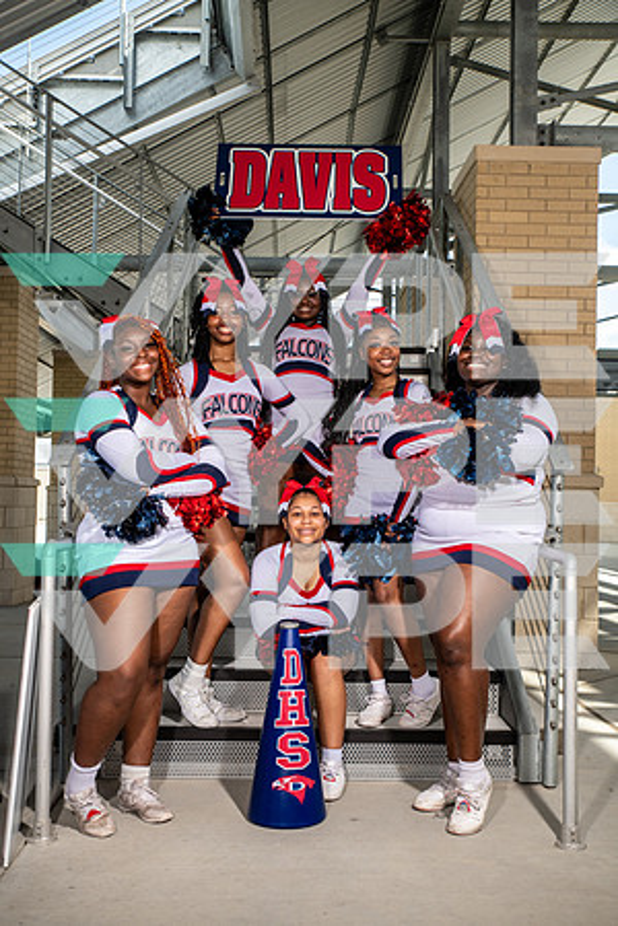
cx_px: 309
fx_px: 1030
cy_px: 463
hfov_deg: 33.4
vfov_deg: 48.5
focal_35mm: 40
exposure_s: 1/320
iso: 200
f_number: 7.1
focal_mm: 40
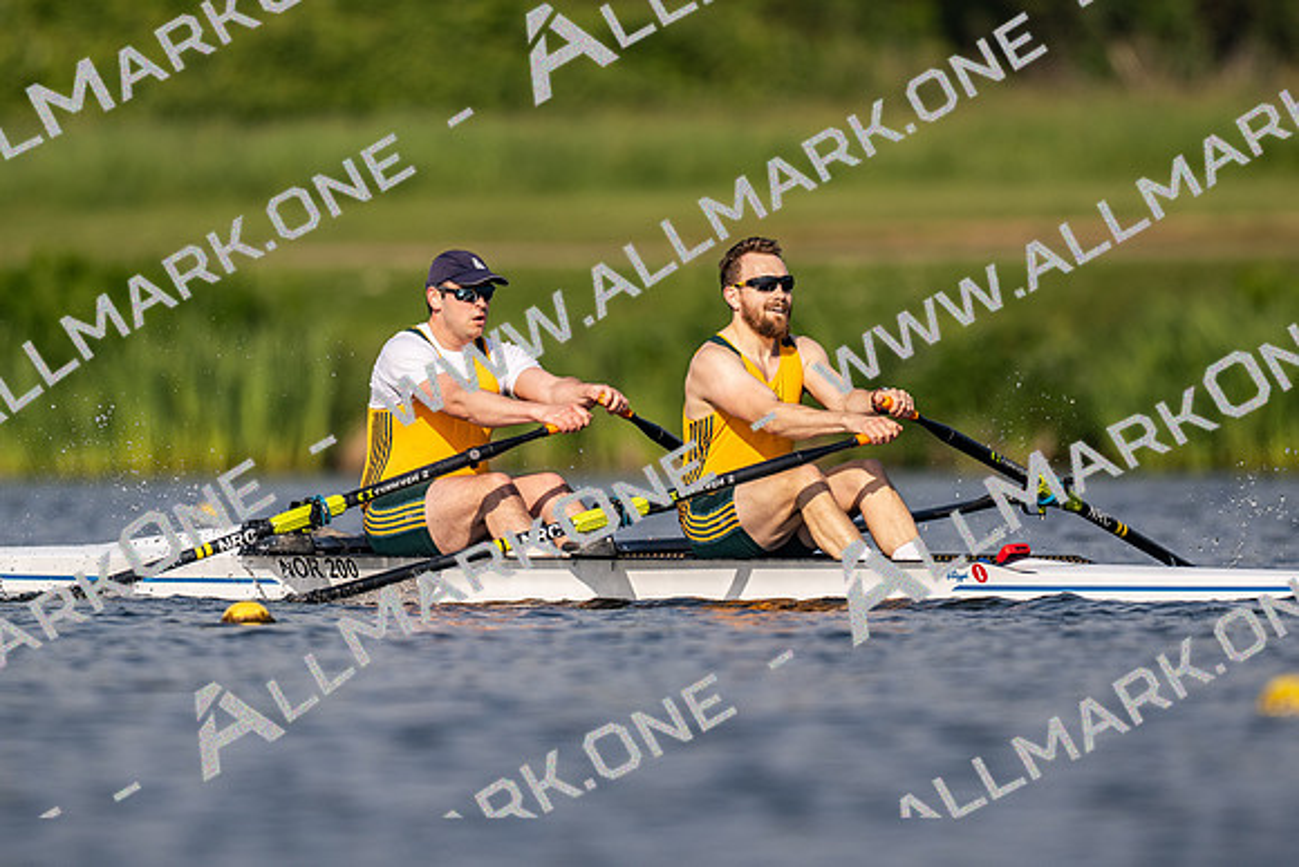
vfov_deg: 1.5
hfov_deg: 2.3
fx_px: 32498
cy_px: 434
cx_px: 650
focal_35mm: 900
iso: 180
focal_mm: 600
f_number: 4
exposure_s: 1/2500
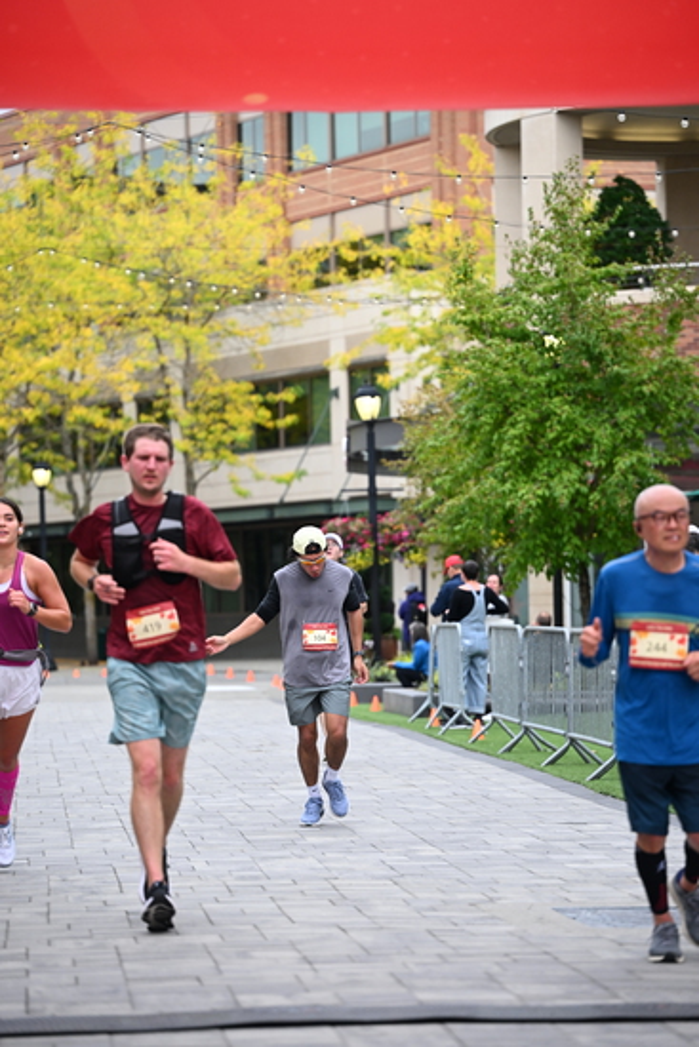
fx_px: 3493
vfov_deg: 17.1
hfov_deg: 11.4
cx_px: 350
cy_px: 524
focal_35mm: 120
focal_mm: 120
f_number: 2.8
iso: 640
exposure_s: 1/2000
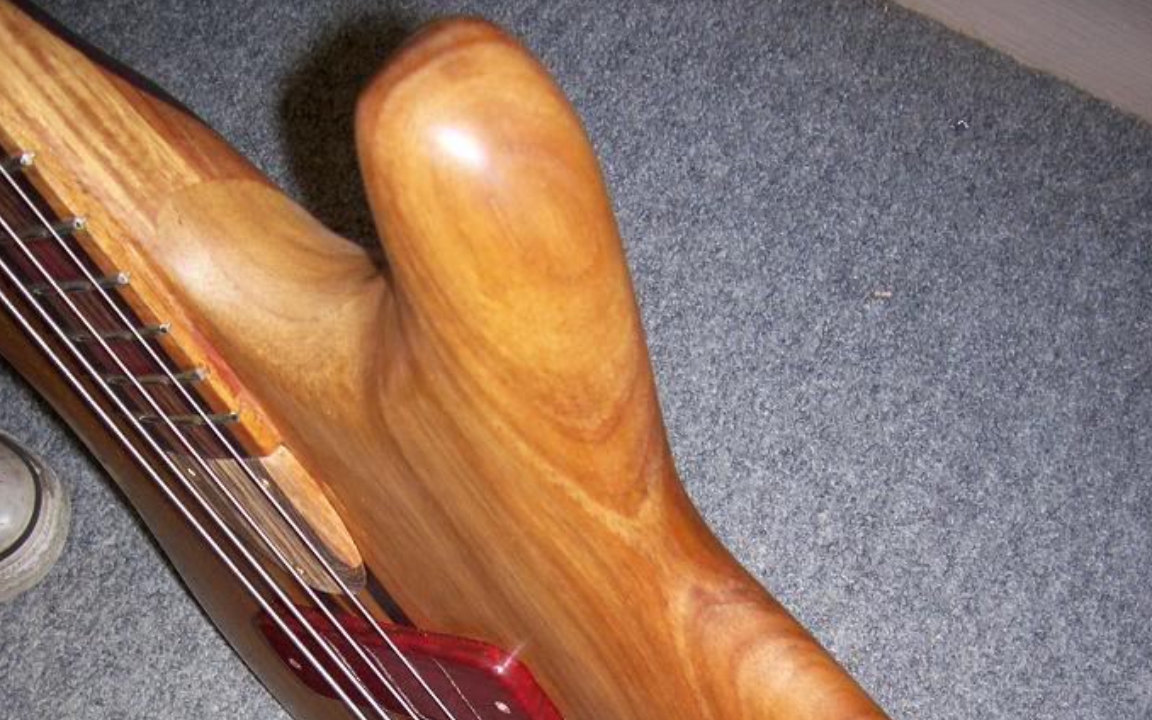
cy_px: 776
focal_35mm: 49
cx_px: 583
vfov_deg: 24.7
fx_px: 1539
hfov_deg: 41.0
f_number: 2.7
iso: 80
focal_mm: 5.6
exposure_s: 1/64
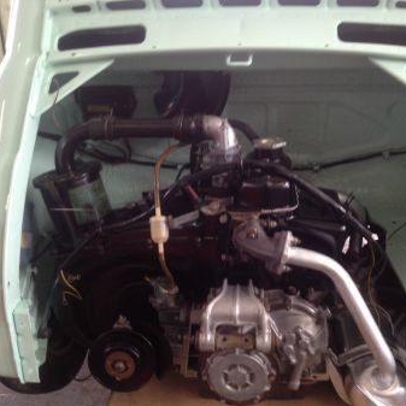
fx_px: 584
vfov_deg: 38.3
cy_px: 216
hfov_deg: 38.3
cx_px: 228
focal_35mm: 44
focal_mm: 4.28
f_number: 2.4
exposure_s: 1/20
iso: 64
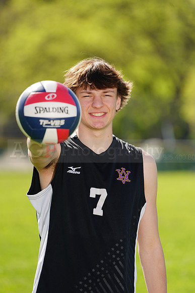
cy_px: 146
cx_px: 98
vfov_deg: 5.8
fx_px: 2907
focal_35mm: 358
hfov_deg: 3.8
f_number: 6.3
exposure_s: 1/200
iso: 64
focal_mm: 358
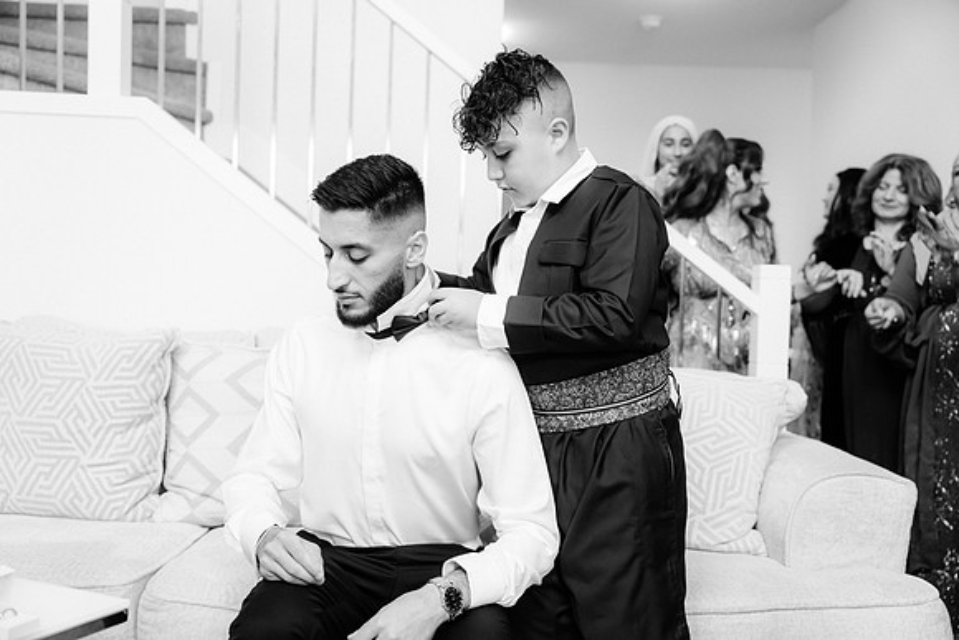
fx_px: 986
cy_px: 320
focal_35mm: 37
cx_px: 480
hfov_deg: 51.9
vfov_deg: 36.0
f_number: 2.8
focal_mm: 37
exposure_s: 1/160
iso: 500
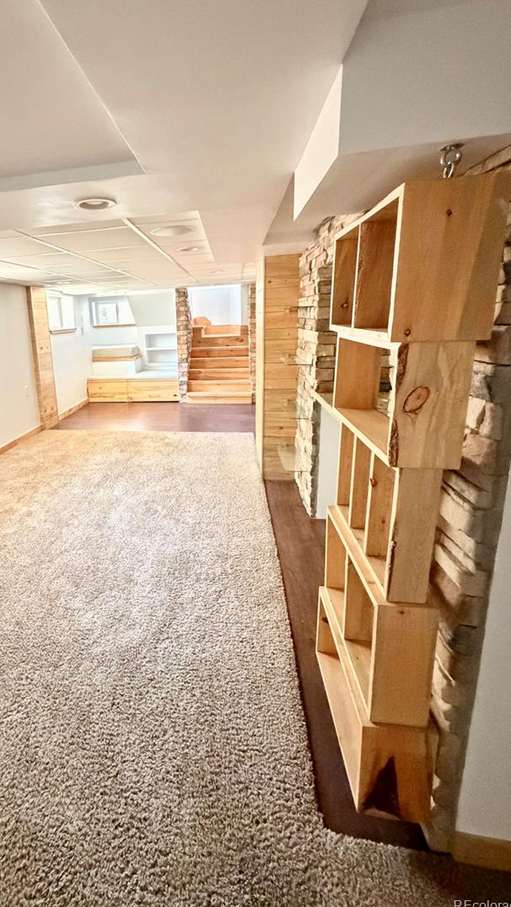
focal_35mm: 17
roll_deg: +4.1
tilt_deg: -12.4
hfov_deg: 61.5
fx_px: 409
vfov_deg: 95.6
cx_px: 149
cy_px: 411
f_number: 2.2
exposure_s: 1/40
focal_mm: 2.22
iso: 1600
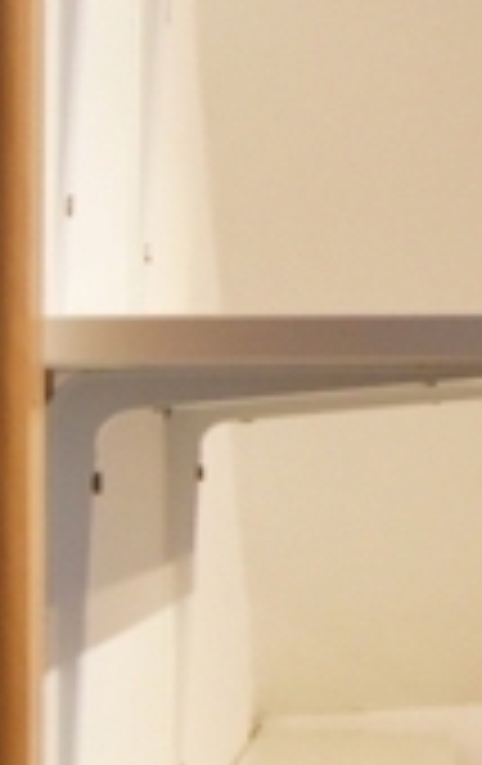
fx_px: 2589
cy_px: 338
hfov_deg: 8.4
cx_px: 1599
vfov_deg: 16.8
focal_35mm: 124
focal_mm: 11.5
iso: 100
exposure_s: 1/50
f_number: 4.8
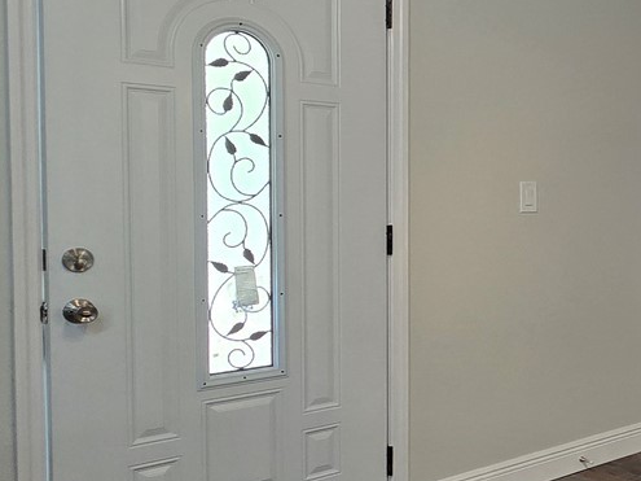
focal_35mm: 42
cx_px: 829
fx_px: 778
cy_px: 233
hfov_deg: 33.3
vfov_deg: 34.3
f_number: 2.2
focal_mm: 2.2
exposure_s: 1/60
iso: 160
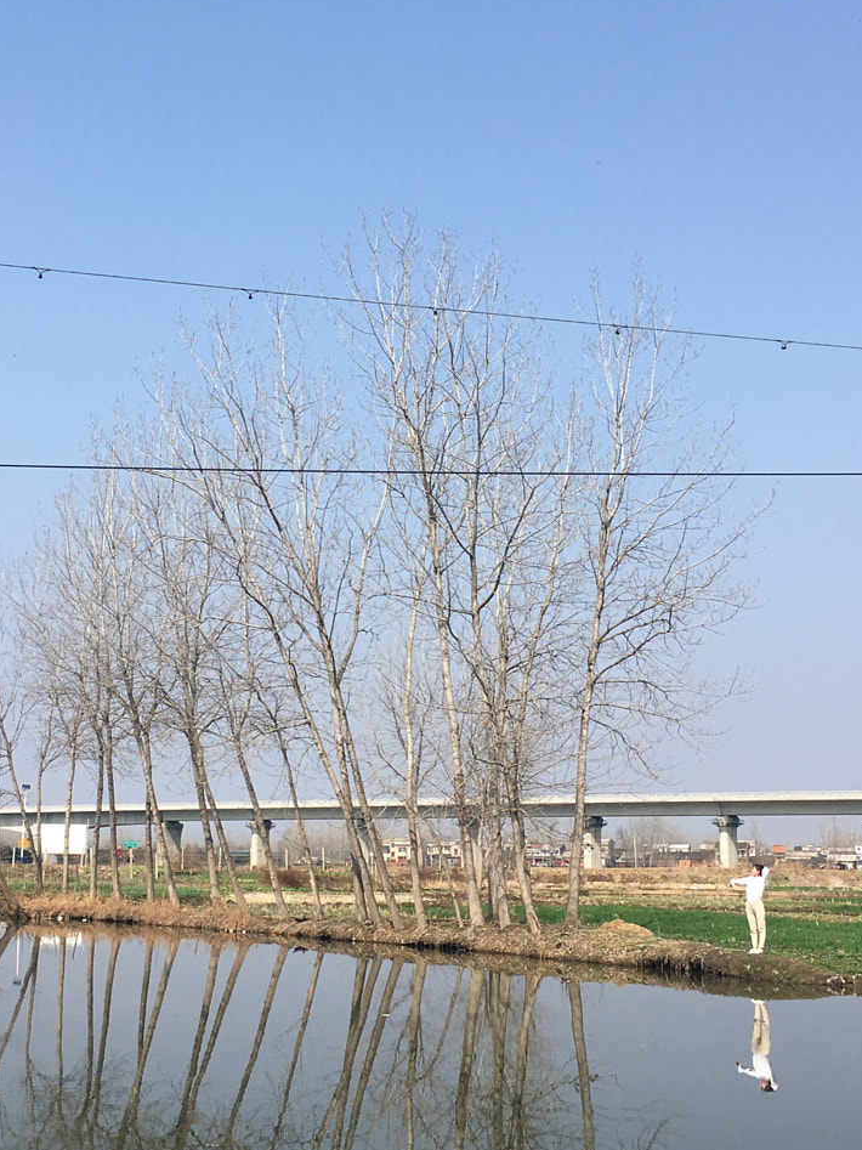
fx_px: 1627
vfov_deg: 38.9
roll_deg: -0.7
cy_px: 576
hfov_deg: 29.6
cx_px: 356
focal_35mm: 49
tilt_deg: +10.6
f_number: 2.2
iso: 25
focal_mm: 4.15
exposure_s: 1/1789
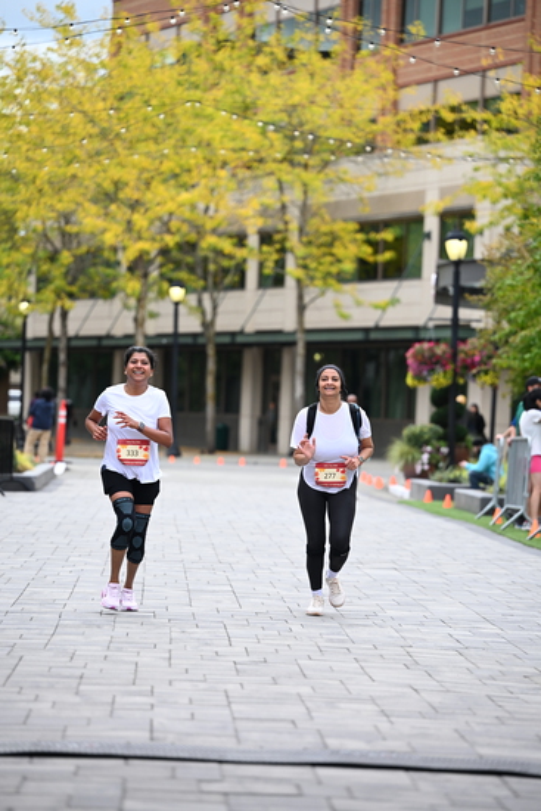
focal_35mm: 130
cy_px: 406
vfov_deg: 15.8
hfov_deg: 10.6
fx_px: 2928
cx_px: 270
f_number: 2.8
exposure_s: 1/2500
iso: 640
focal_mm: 130
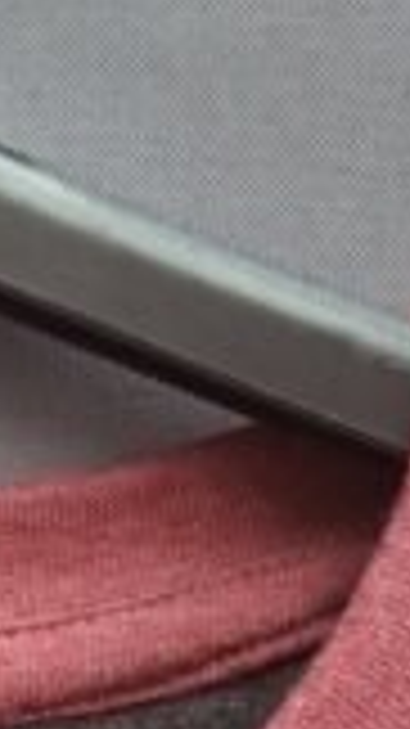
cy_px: 1278
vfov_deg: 15.2
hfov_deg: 9.1
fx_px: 2399
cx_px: -437
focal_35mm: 124
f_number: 1.8
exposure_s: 1/100
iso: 160
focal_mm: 5.54
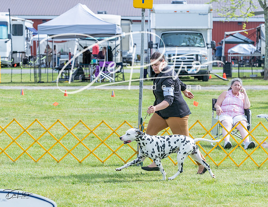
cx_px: 125
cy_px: 110
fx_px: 1180
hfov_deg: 13.0
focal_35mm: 151
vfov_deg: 10.0
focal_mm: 117
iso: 400
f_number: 5.6
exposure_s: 1/1250
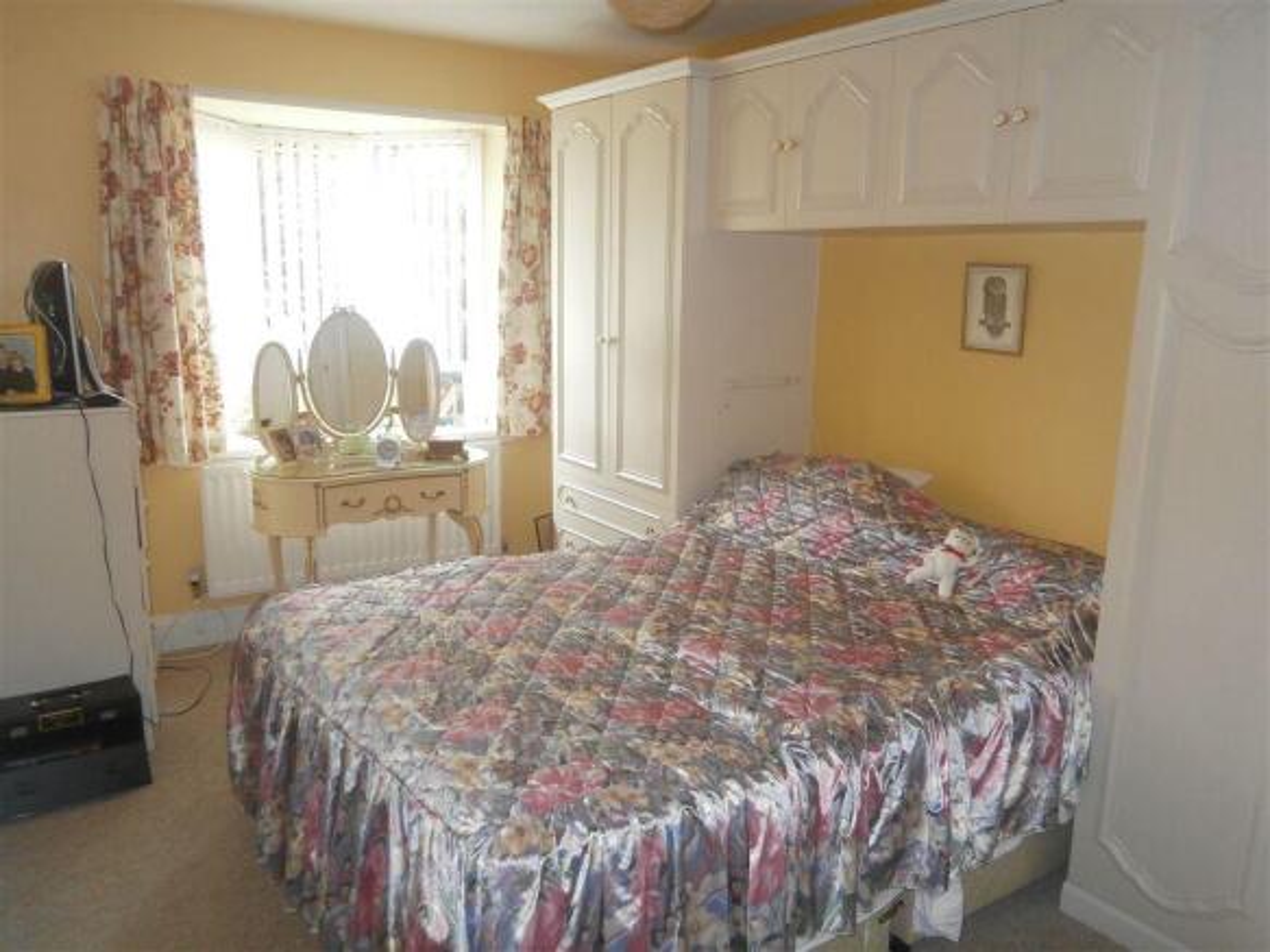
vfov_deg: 53.0
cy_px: 476
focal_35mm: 26
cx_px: 635
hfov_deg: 67.3
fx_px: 954
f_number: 2.8
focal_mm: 4.7
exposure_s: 1/30
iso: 160
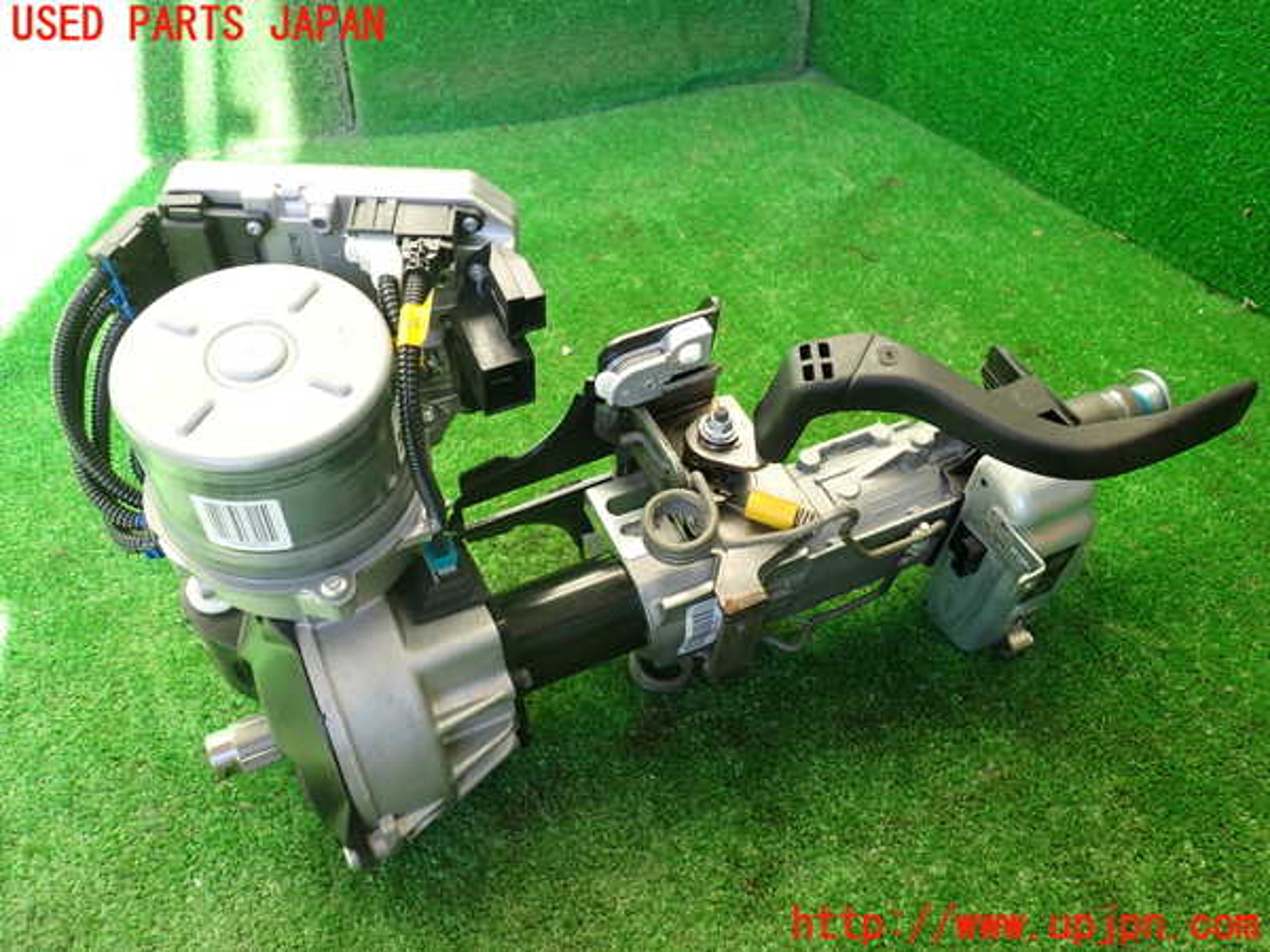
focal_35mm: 30
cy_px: 476
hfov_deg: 60.0
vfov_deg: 46.8
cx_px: 635
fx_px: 1101
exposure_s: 1/125
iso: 200
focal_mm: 5.4
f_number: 2.3
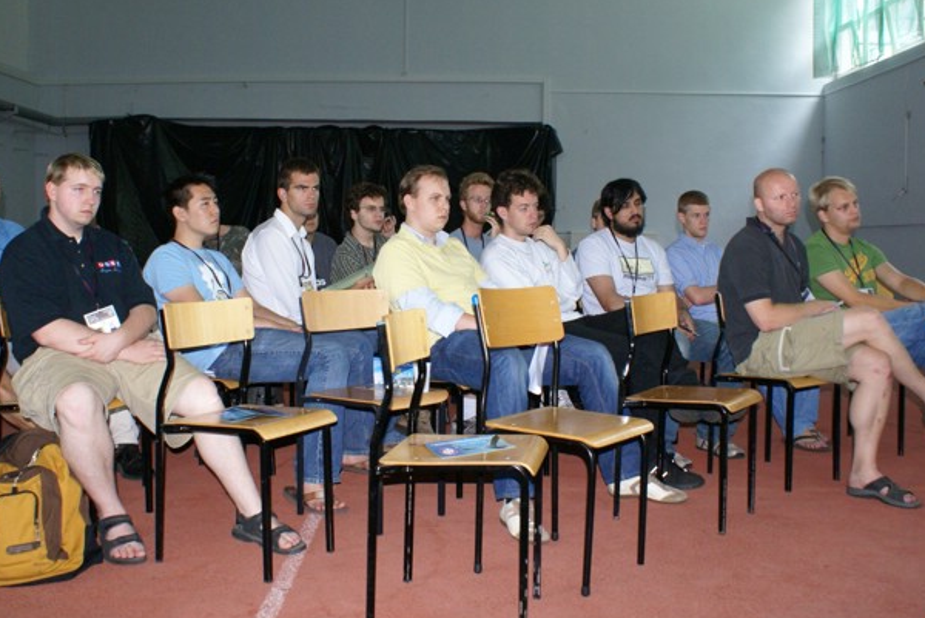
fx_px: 900
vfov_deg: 37.9
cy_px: 302
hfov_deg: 54.4
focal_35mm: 35
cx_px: 447
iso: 800
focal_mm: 20
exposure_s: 1/15
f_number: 5.6
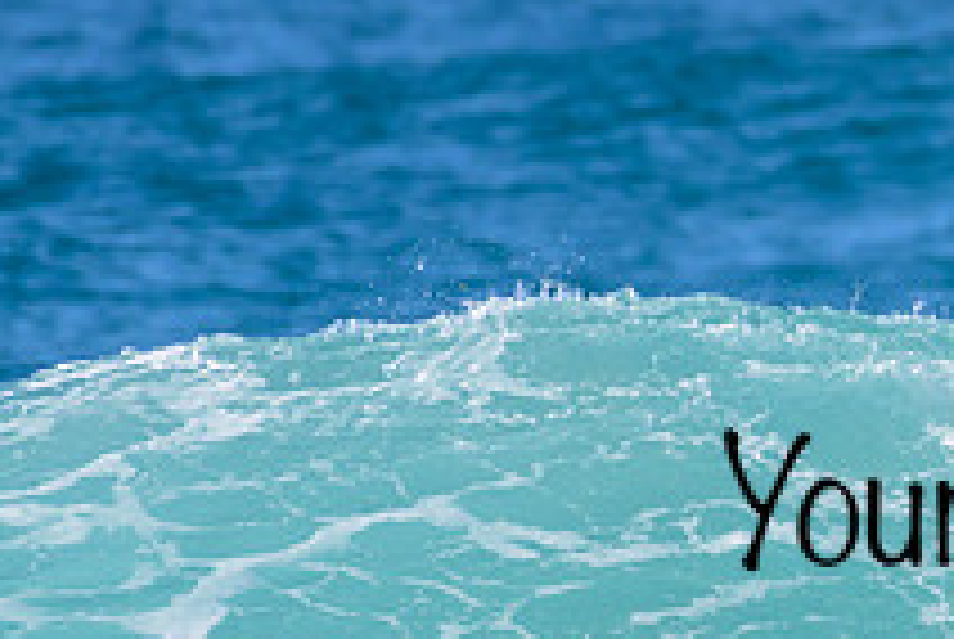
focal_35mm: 2731
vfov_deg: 0.5
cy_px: 461
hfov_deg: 0.8
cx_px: 1188
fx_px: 72471
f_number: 11
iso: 1100
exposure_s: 1/2000
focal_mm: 1000
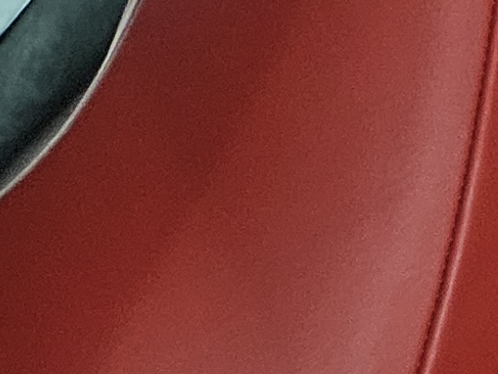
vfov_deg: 8.1
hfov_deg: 9.3
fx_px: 2461
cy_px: 873
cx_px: 1464
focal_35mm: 171
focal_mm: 5.4
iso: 800
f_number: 1.8
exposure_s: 1/24
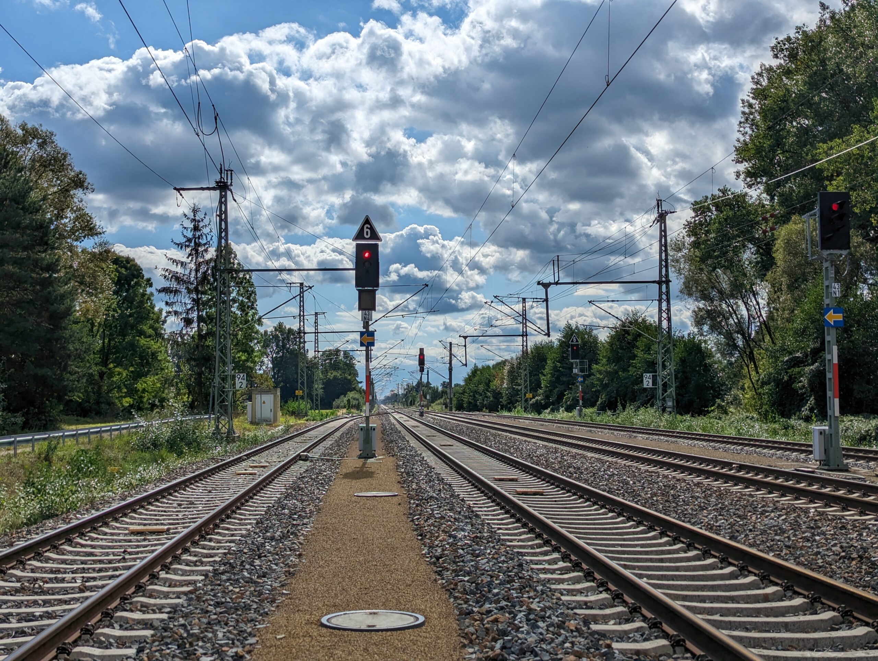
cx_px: 439
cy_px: 330
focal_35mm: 48
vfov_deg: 30.3
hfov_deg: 39.6
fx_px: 1219
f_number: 1.85
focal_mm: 6.81
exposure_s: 1/7576
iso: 46
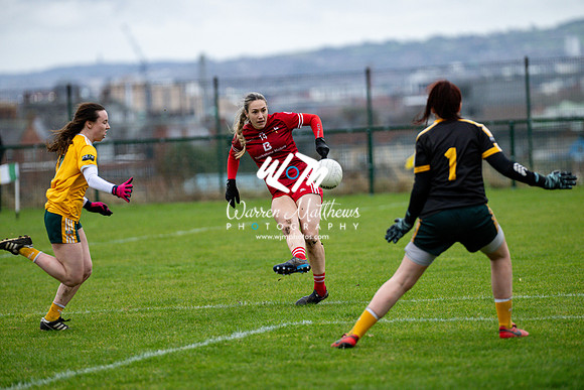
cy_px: 195
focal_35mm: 240
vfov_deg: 5.7
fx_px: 3894
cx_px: 292
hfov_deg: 8.6
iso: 2200
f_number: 2.8
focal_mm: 240
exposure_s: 1/640
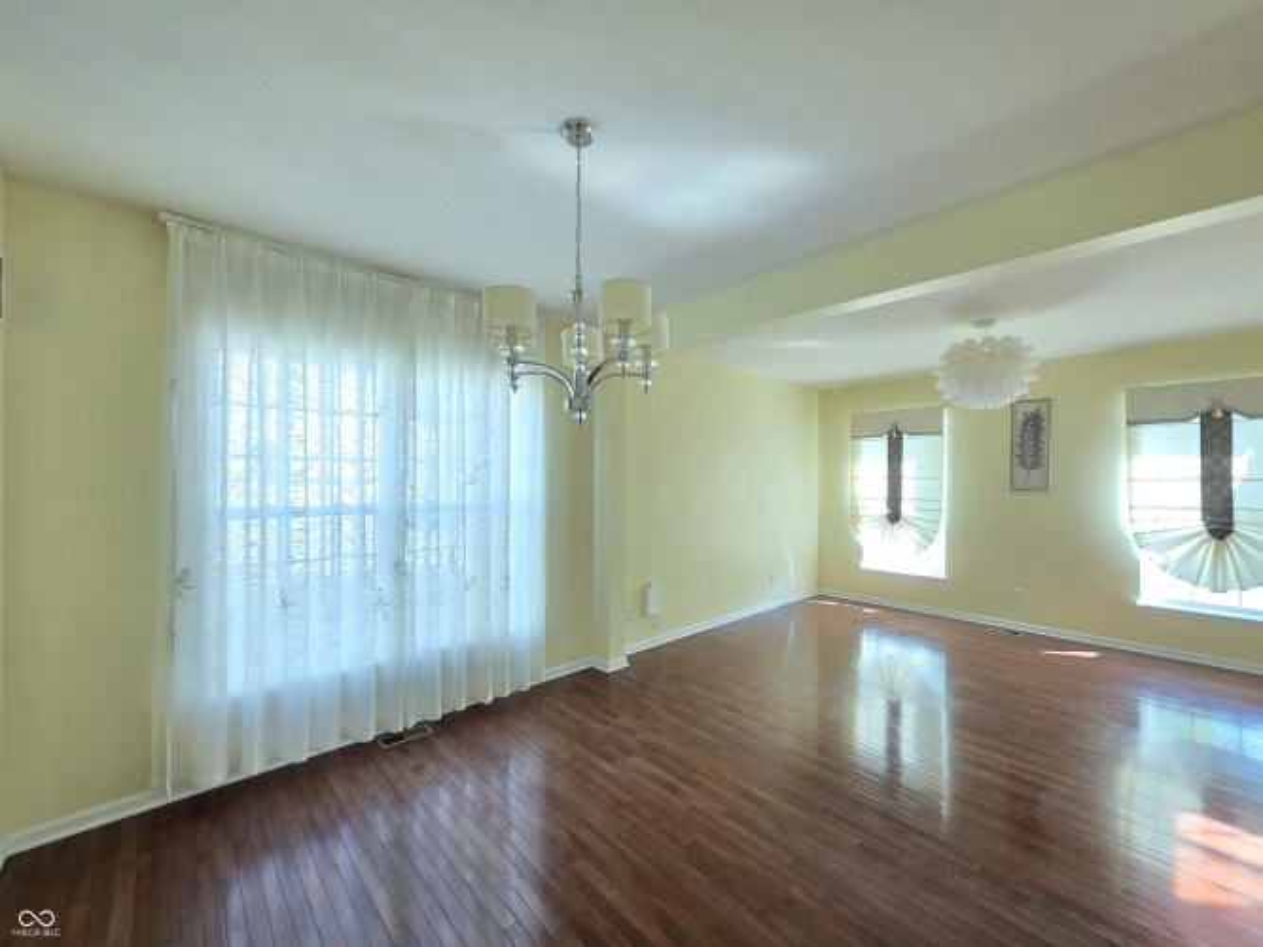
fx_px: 474
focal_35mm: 13
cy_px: 474
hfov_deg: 106.2
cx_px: 632
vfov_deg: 89.9
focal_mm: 2.2
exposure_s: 1/60
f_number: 1.9
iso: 160
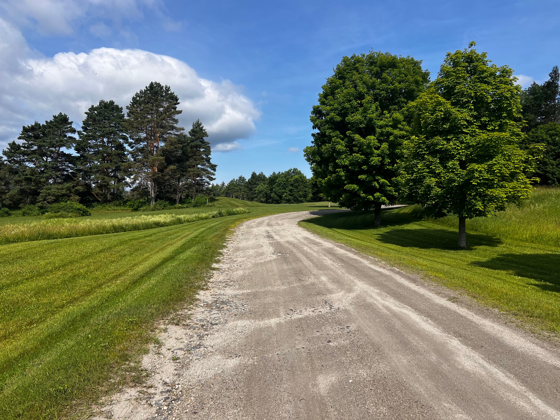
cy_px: 210
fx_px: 421
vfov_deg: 53.1
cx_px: 280
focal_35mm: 26
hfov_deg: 67.3
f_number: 1.5
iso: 50
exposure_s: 1/4630
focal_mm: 5.7
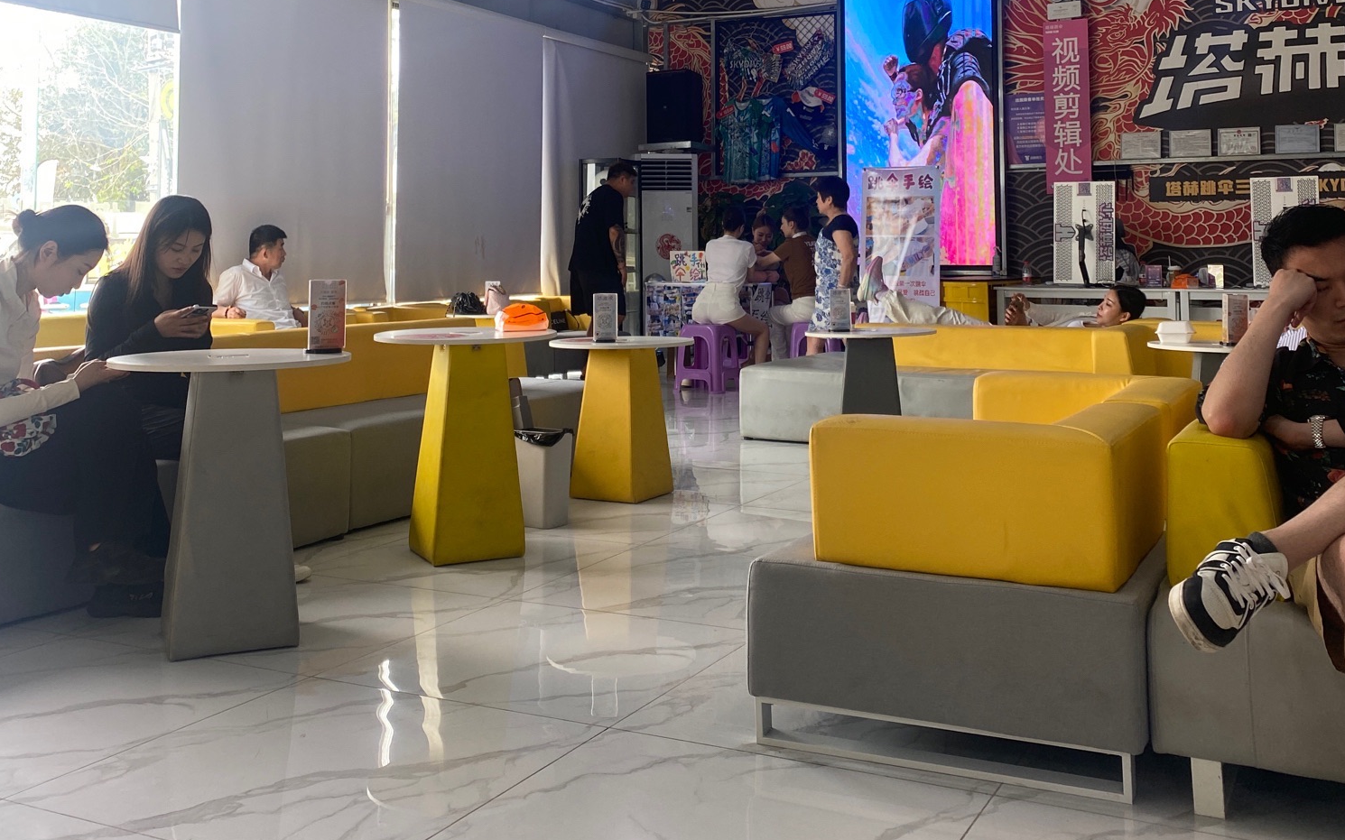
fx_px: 1356
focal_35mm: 37
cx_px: 674
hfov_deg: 52.8
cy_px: 167
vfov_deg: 33.4
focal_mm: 4.25
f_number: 1.8
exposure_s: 1/120
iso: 50
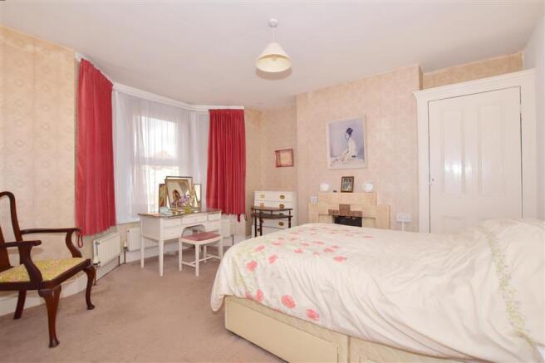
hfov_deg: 100.4
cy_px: 182
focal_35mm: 15
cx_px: 272
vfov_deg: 77.3
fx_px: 227
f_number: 8
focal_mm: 10
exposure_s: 1/200
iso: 400
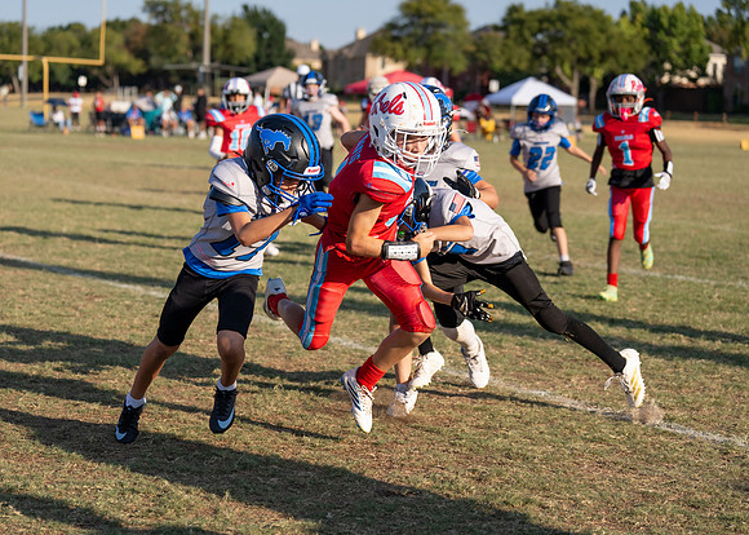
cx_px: 336
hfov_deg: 25.6
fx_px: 1649
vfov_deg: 18.4
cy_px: 269
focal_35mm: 78
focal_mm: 70
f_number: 3.2
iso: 125
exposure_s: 1/2500
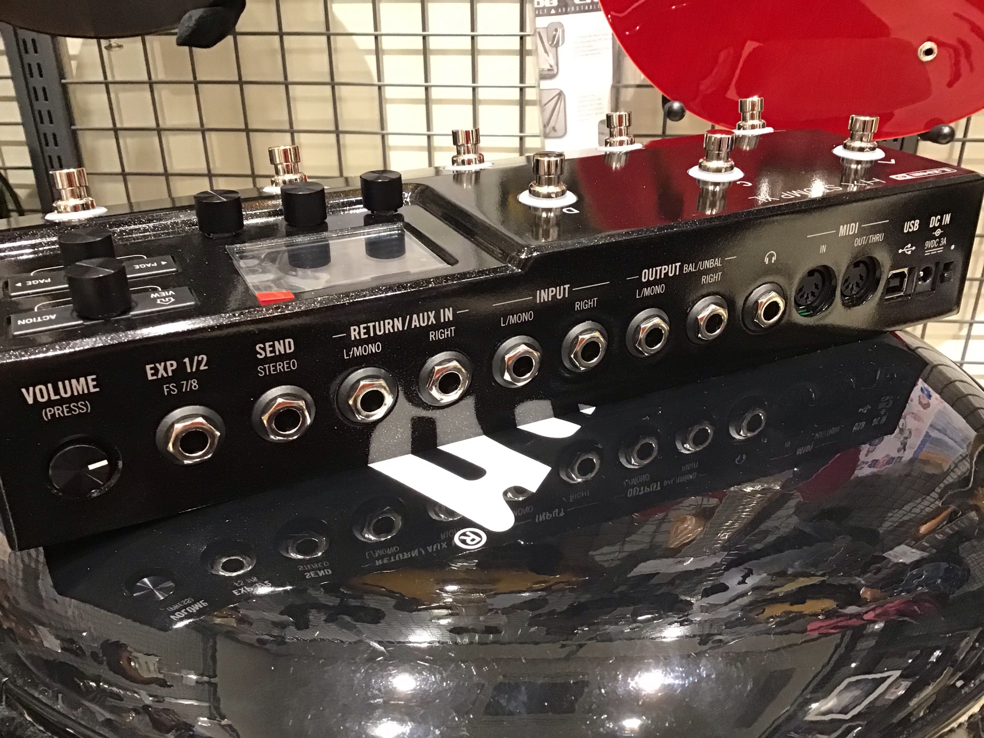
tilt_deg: -27.0
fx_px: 881
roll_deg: -0.2
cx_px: 492
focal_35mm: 31
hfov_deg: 58.4
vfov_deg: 45.4
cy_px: 369
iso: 200
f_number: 2.4
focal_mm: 3.3
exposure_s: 1/24
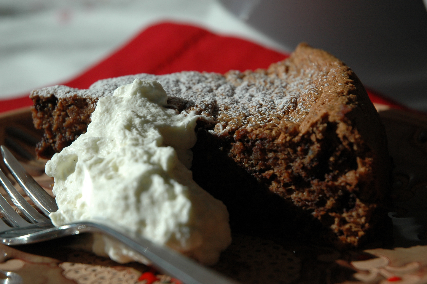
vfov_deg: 11.5
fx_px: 1410
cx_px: 193
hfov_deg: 17.2
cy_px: 147
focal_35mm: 119
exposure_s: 1/2000
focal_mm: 70
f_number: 6.3
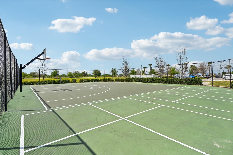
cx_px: 116
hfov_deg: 91.7
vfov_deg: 68.8
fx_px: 113
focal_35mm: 18
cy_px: 78
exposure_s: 1/3200
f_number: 8
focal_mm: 17.5
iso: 400
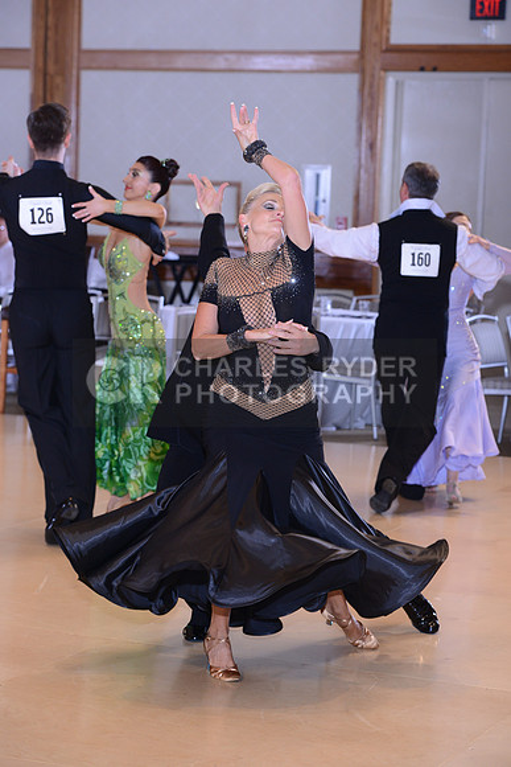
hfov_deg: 13.7
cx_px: 256
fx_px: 2128
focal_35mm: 100
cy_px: 384
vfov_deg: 20.4
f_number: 5.6
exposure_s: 1/250
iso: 1250
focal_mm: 100
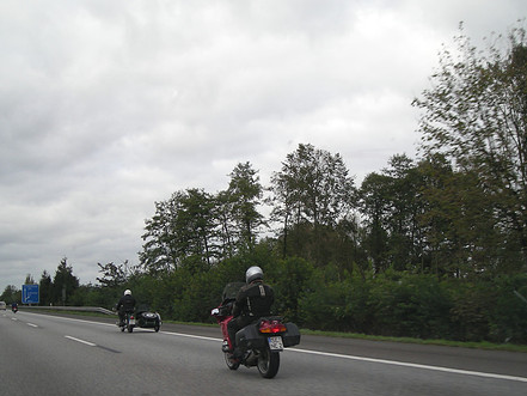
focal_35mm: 46
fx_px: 701
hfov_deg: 41.1
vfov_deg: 31.4
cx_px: 299
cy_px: 251
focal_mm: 5.7
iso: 50
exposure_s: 1/274
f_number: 2.8
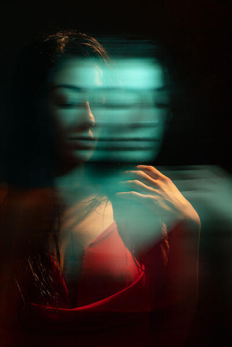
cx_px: 116
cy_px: 174
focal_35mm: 106
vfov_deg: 19.3
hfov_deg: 12.9
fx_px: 1025
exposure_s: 1/2
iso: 50
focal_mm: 106
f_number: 18
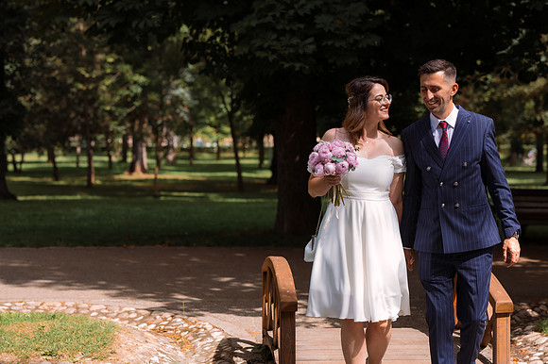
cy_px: 182
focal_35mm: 85
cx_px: 274
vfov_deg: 16.1
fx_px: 1293
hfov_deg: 23.9
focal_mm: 85
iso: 400
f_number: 3.5
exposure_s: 1/800
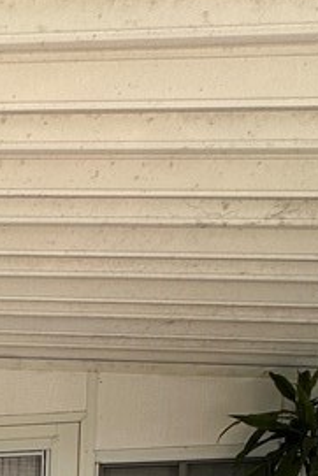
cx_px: -264
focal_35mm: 55
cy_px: 666
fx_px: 728
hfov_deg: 18.7
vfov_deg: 27.8
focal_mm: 2.22
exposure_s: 1/389
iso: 40
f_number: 2.2
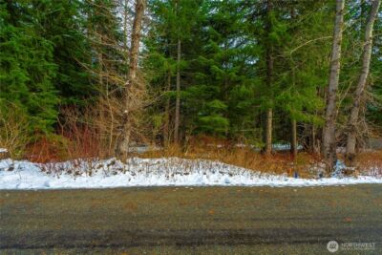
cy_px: 128
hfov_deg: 84.0
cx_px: 191
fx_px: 212
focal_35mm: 20
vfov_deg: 62.0
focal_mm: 20
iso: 80
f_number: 7.1
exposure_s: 1/40
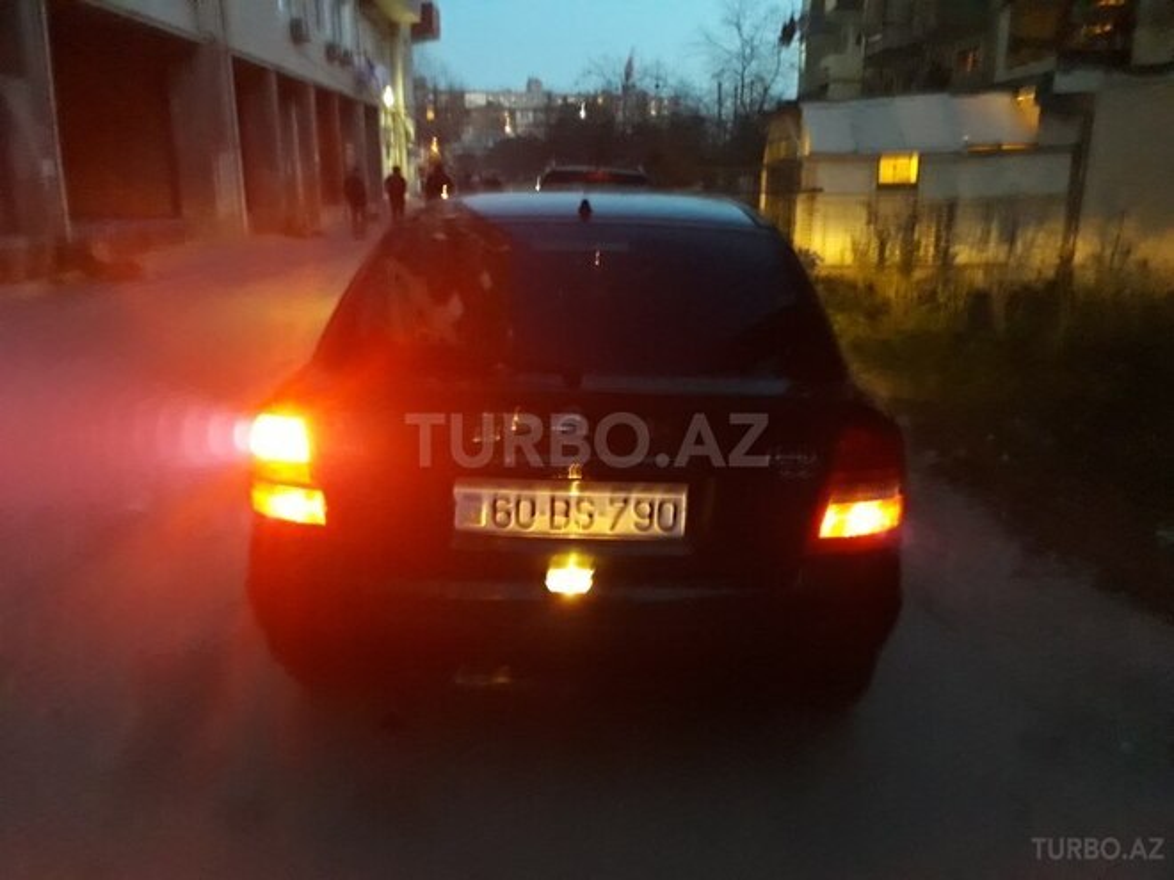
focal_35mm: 27
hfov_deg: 65.3
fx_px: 916
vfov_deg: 51.4
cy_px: 440
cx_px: 587
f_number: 1.9
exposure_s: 1/10
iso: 800
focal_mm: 3.6
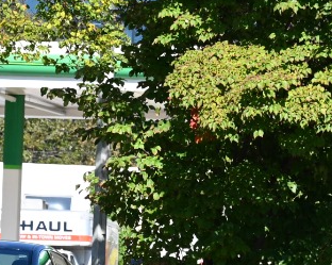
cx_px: 499
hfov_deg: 7.2
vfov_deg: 5.8
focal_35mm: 264
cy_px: 363
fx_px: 2592
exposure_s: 1/320
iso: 100
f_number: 6.3
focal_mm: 54
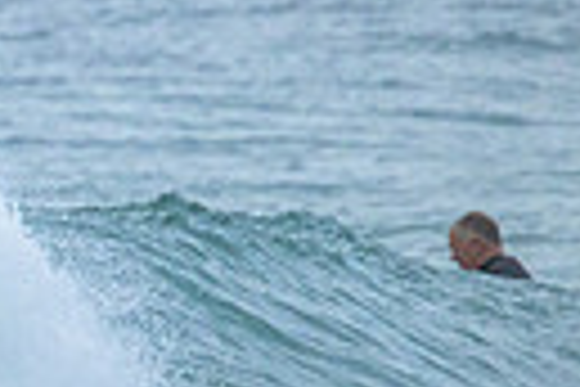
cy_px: 290
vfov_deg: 0.5
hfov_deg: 0.8
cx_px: -584
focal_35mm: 2743
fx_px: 44189
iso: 3600
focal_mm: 610
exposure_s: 1/1250
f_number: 11
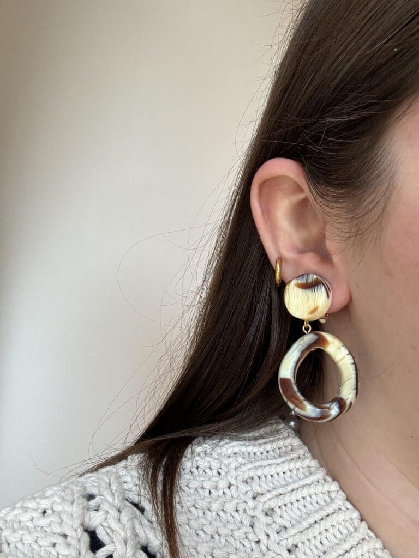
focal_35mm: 30
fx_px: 484
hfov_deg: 46.8
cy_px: 279
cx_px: 210
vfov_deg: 60.0
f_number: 1.9
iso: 20
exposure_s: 1/122
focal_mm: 2.69
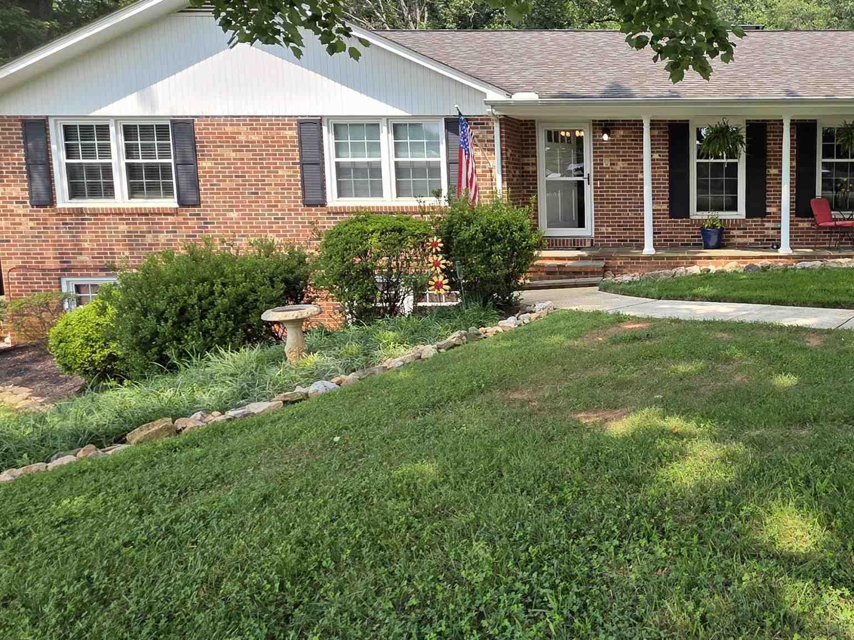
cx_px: 684
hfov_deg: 61.7
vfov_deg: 52.7
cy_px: 256
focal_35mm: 26
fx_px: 641
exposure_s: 1/952
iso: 40
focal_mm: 2.2
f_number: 1.9
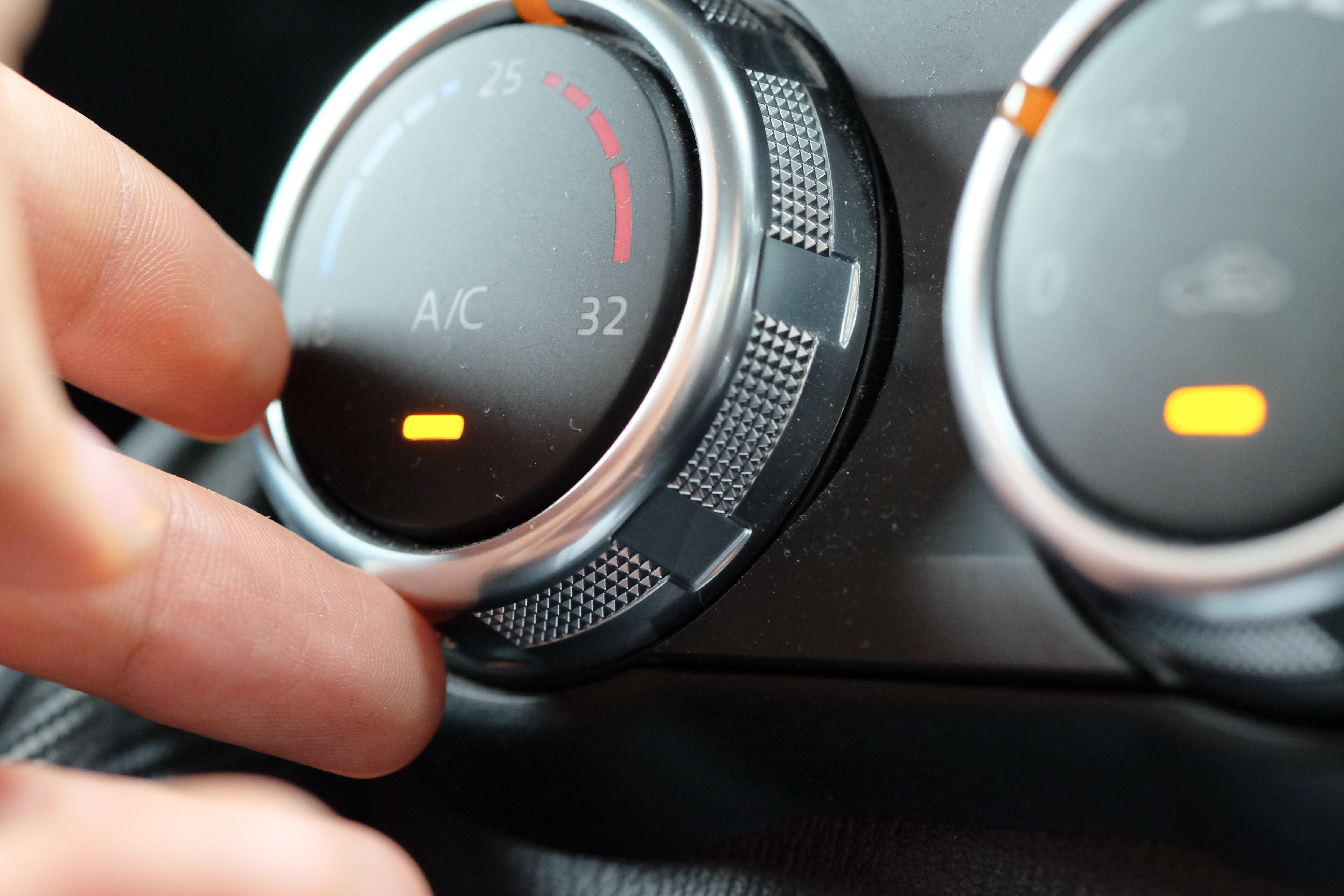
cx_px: 672
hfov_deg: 22.6
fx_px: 3360
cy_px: 448
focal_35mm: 90
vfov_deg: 15.2
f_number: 4
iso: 2500
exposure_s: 1/60
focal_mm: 60
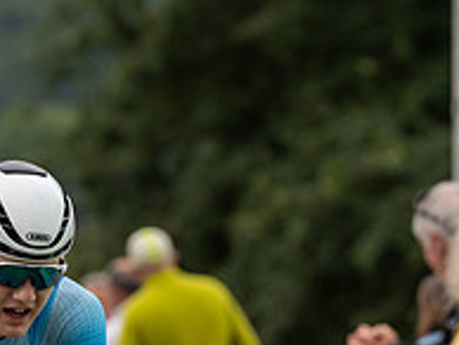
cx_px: 50
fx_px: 5483
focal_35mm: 413
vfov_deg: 3.6
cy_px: 325
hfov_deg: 4.8
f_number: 3.5
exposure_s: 1/1000
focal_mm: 144
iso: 640
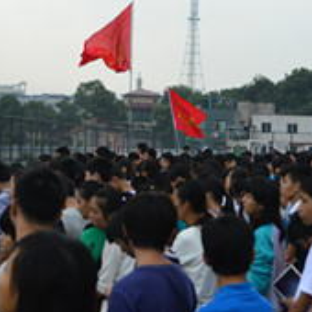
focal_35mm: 120
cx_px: 189
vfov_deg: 14.4
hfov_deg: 14.5
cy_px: 27
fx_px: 1224
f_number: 5.6
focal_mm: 48
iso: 3200
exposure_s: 1/3200
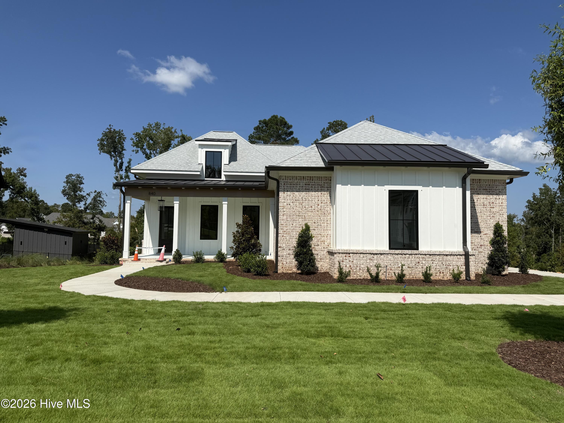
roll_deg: -0.3
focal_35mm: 24
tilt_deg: +4.0
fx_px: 391
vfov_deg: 56.8
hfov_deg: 71.6
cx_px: 282
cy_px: 212
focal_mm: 6.76
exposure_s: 1/7353
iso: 80
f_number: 1.78
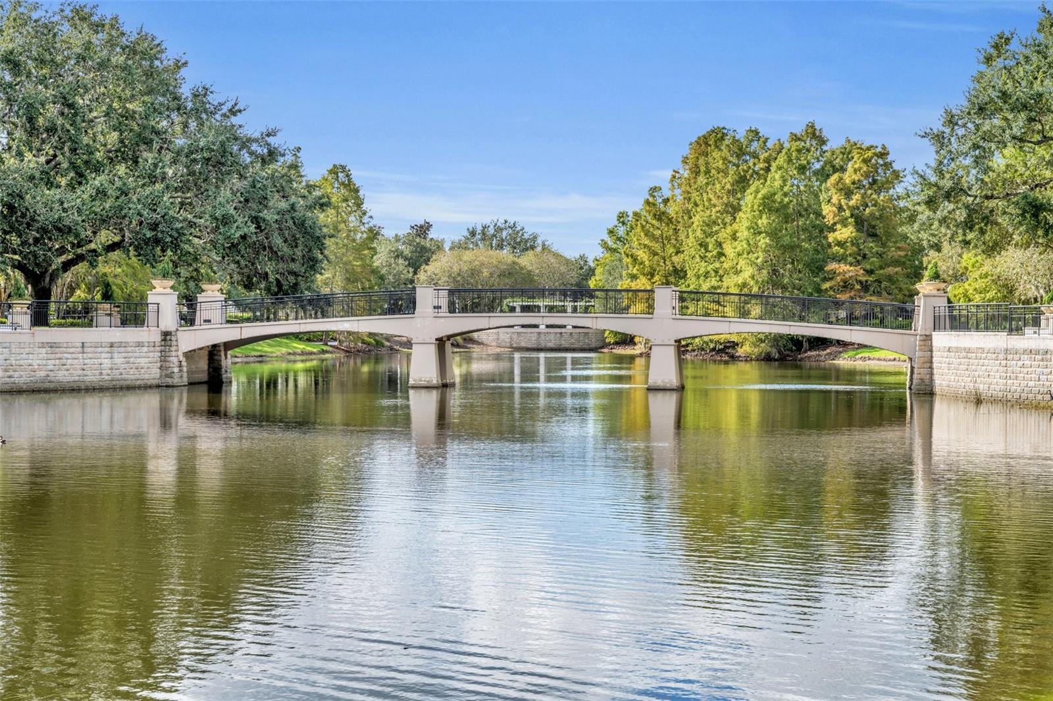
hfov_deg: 30.5
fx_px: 1930
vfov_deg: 20.6
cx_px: 526
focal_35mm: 66
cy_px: 350
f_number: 8
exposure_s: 1/125
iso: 100
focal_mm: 66
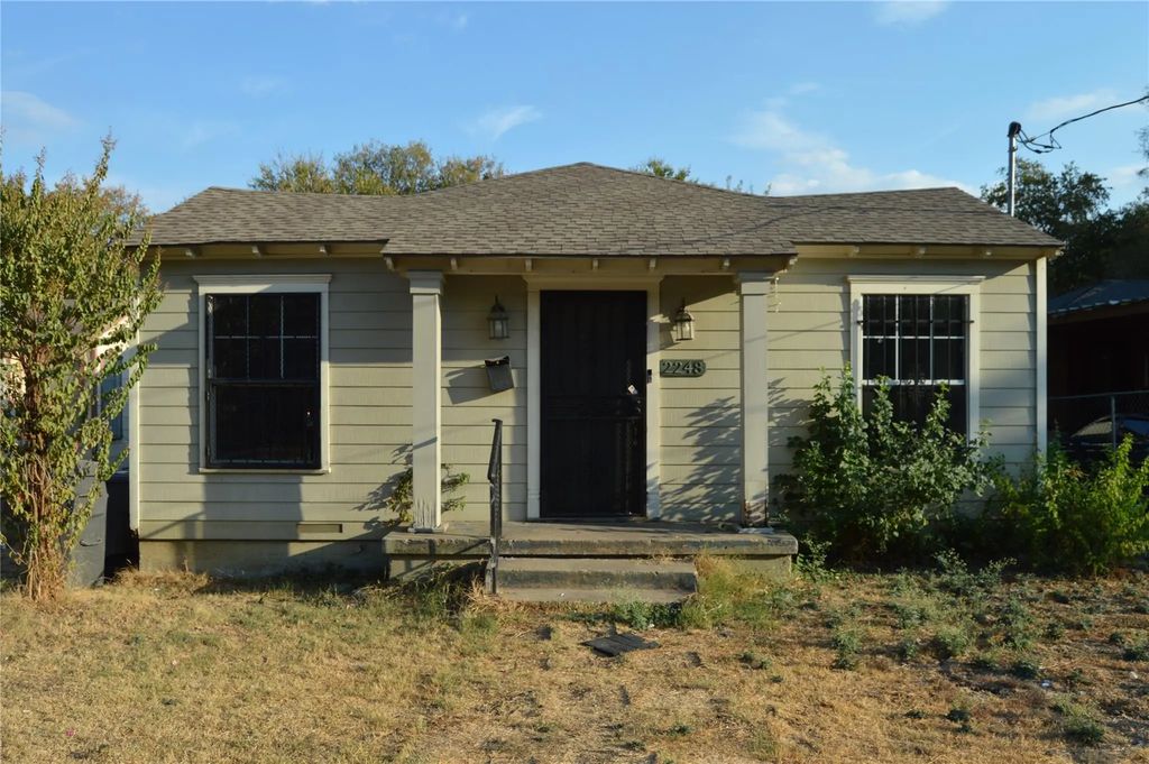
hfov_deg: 67.4
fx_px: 861
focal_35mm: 27
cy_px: 382
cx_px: 574
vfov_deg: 47.9
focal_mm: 18
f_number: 8
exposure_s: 1/200
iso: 100
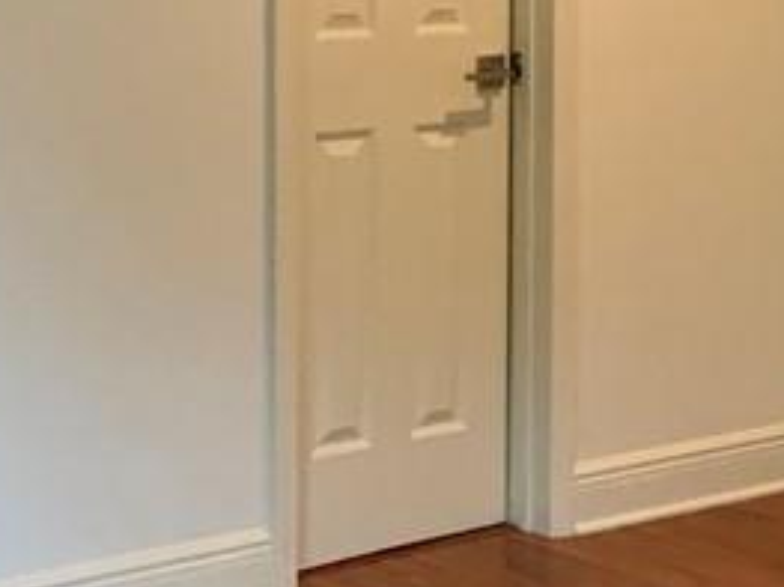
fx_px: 2558
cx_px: 388
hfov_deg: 17.4
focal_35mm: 113
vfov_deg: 12.9
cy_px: -27
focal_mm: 3
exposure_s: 1/60
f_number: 1.8
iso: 200
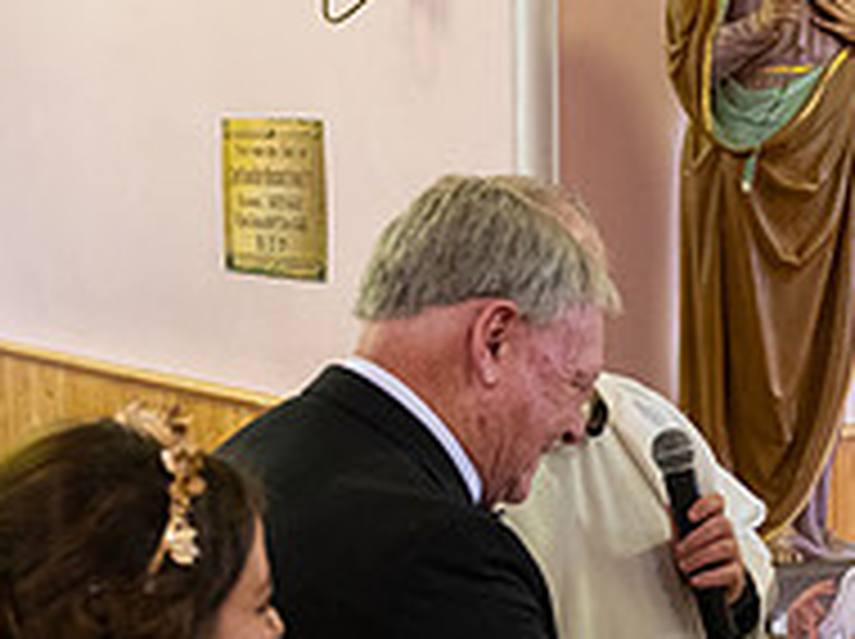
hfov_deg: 18.8
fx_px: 2541
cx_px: 778
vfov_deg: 14.0
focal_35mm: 103
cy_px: 686
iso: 1250
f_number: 3.5
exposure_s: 1/160
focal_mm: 35
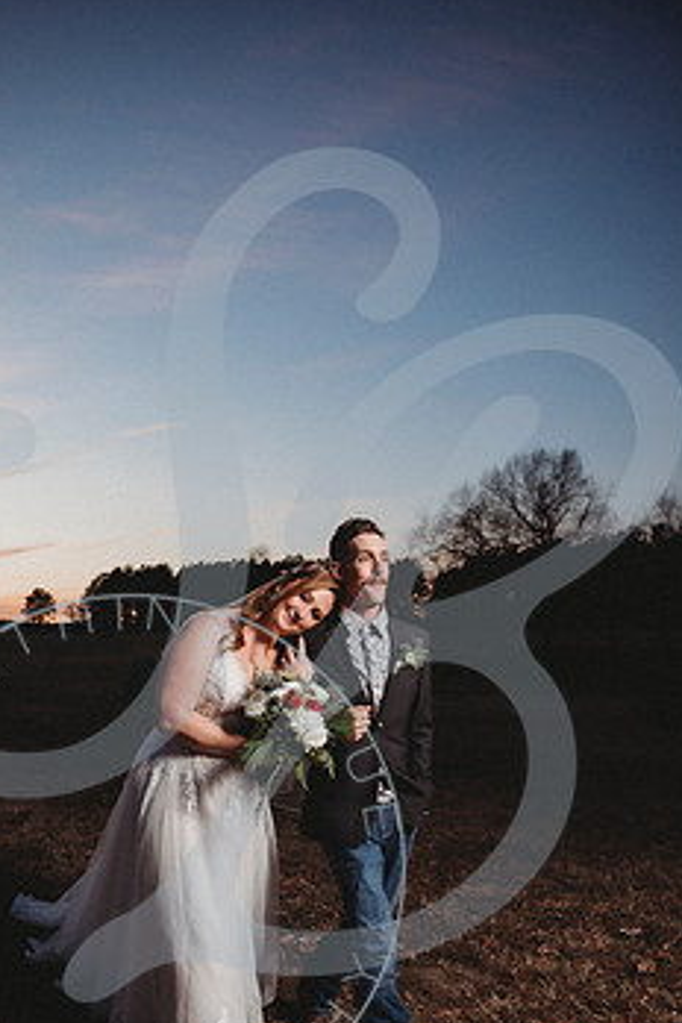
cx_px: 265
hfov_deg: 42.1
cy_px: 644
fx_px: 881
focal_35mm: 31
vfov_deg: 59.5
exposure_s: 1/500
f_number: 2.8
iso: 200
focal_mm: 24
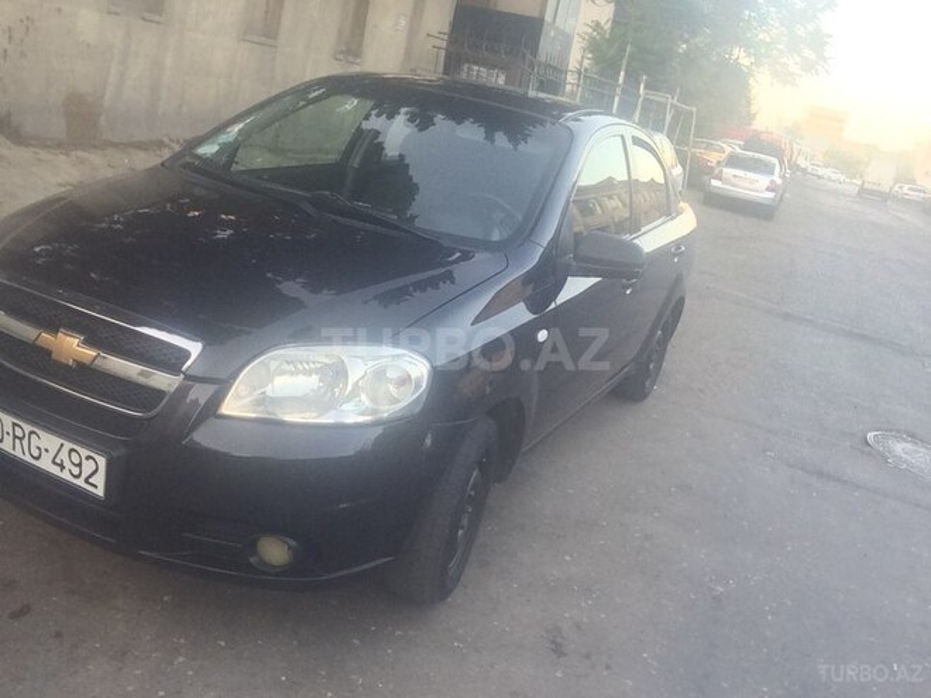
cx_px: 466
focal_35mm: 31
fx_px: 834
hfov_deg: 58.4
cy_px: 349
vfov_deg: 45.4
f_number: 2.4
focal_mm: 2.15
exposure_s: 1/33
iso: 50
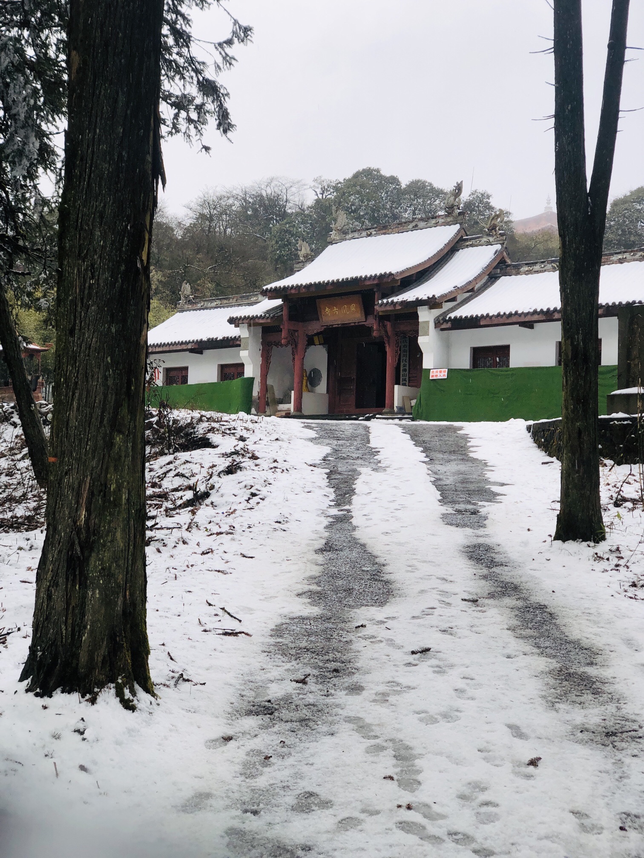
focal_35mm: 52
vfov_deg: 36.8
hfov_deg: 28.0
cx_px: 322
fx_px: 1290
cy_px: 429
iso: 16
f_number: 2.4
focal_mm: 6
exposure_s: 1/322
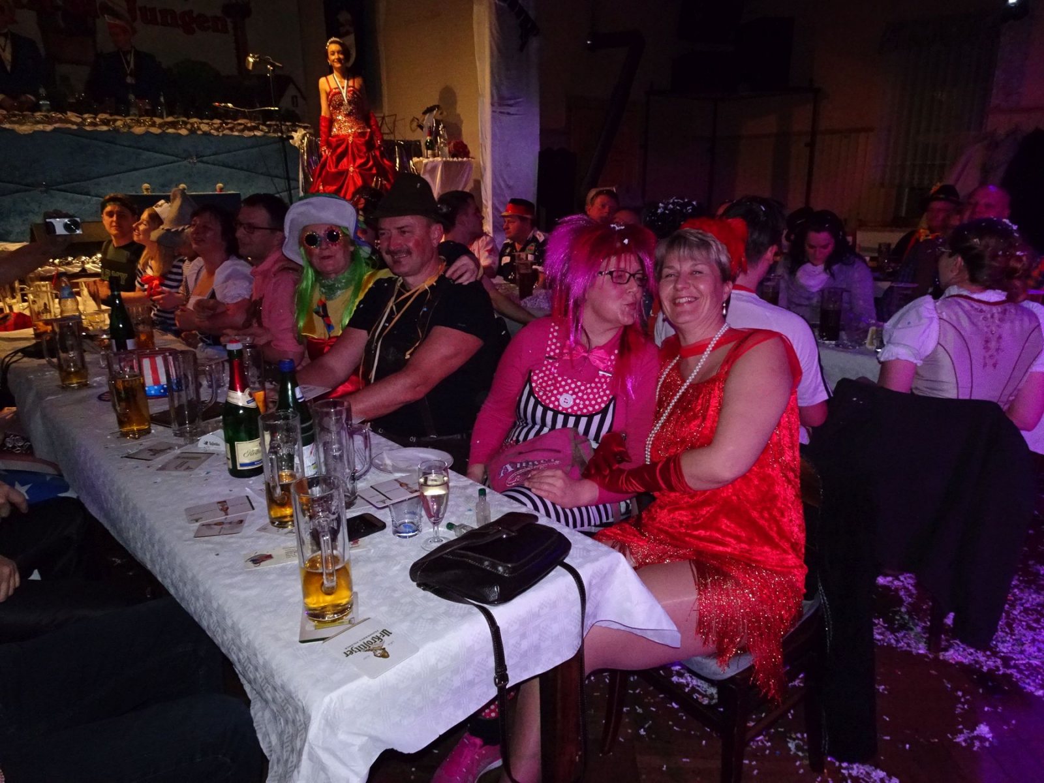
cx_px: 522
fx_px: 724
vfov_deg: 56.8
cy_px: 392
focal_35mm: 24
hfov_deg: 71.6
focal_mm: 4.1
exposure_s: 1/125
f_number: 3.5
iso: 800
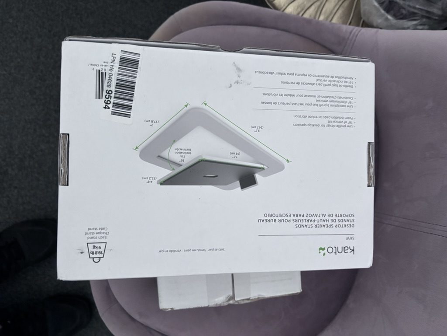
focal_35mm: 26
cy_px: 168
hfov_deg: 67.3
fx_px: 336
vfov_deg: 53.1
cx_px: 224
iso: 500
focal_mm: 5.96
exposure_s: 1/60
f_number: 1.6
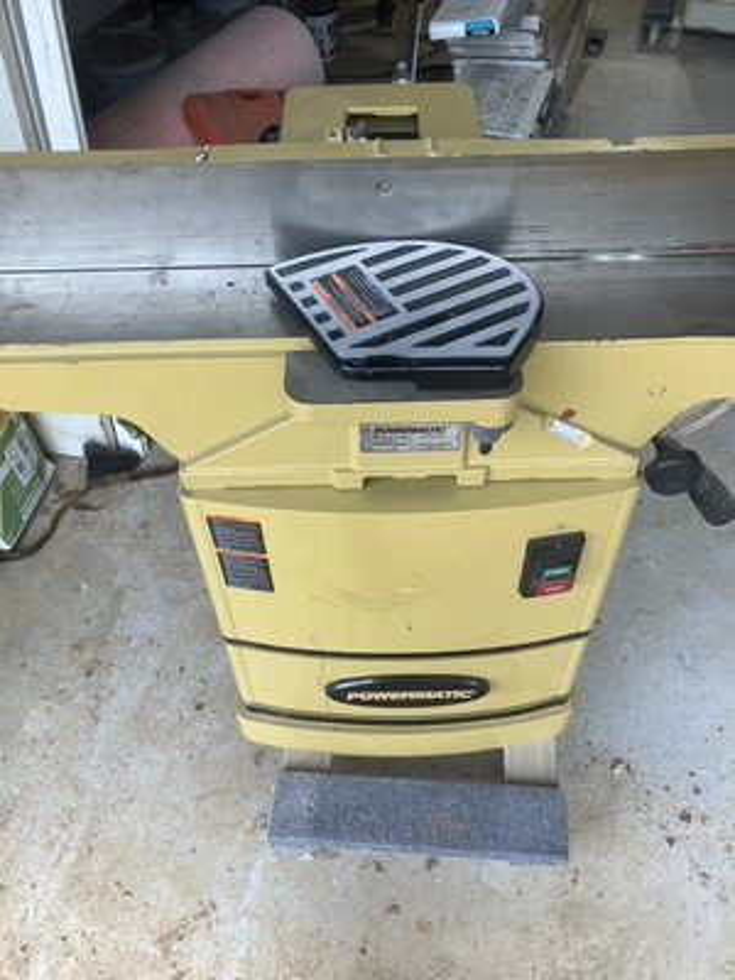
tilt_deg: -49.7
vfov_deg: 63.4
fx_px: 793
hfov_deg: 49.7
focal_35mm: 28
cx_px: 368
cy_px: 490
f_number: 1.8
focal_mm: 3.99
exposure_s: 1/120
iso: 40
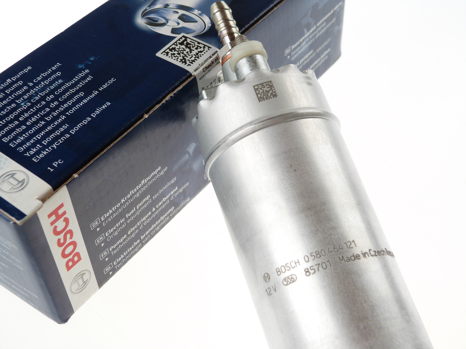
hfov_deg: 38.2
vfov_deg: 29.1
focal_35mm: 50
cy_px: 174
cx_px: 233
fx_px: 673
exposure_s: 1/100
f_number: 3.2
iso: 100
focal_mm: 9
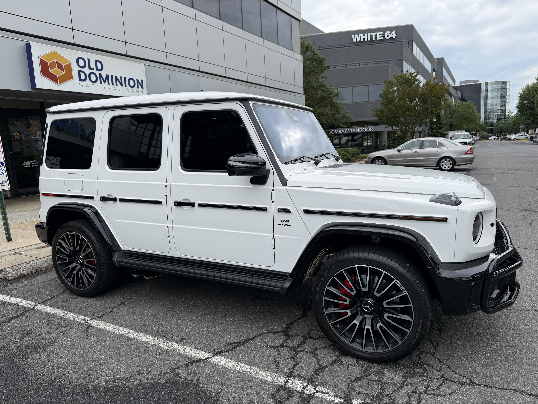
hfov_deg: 71.6
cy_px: 202
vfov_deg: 56.8
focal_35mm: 24
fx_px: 373
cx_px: 269
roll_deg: +3.4
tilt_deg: -9.1
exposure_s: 1/1493
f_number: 1.78
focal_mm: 6.76
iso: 80
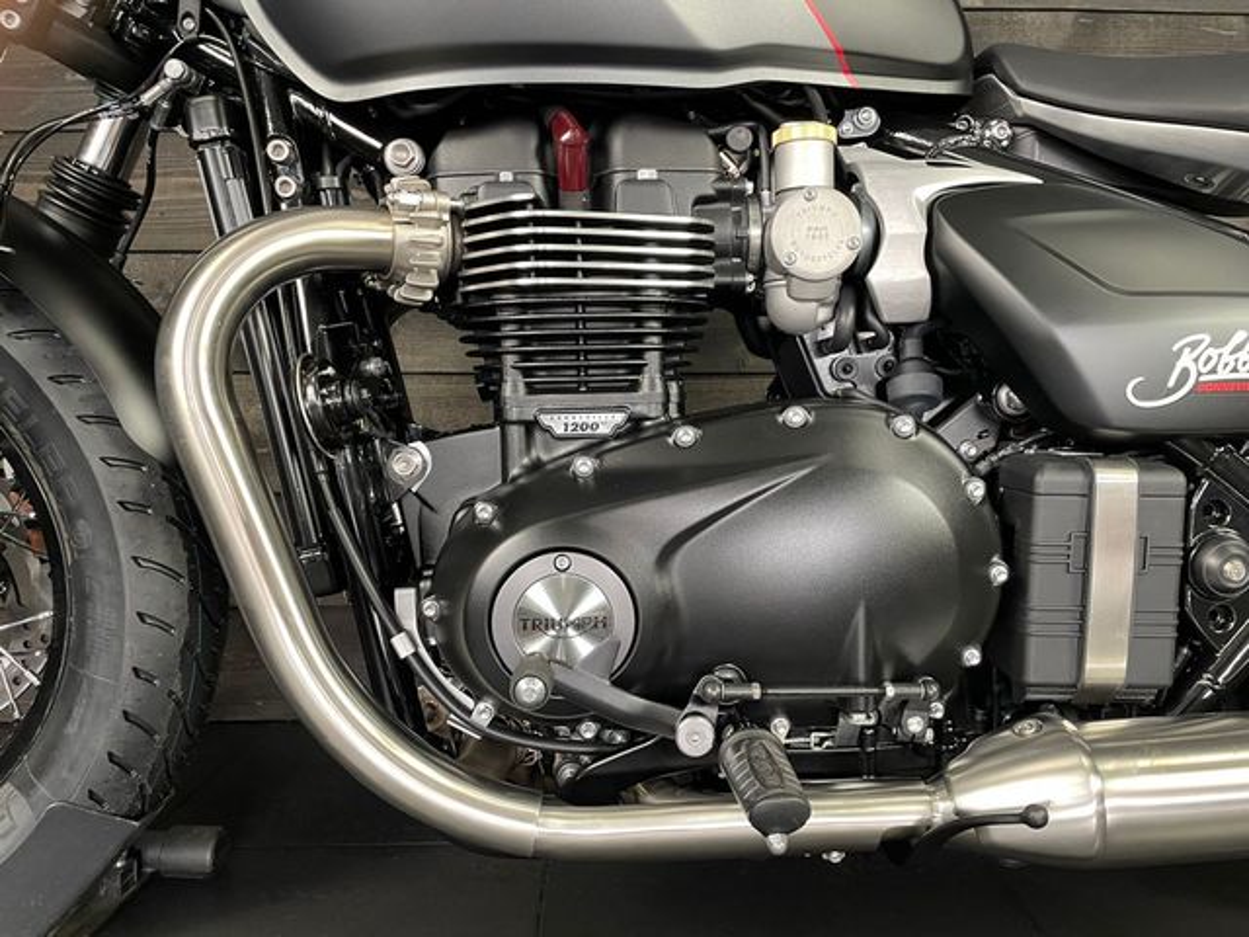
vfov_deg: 53.1
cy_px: 468
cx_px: 624
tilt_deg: -3.1
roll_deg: +0.9
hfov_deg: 67.3
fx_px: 938
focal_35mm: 26
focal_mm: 4.2
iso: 250
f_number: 1.6
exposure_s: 1/50
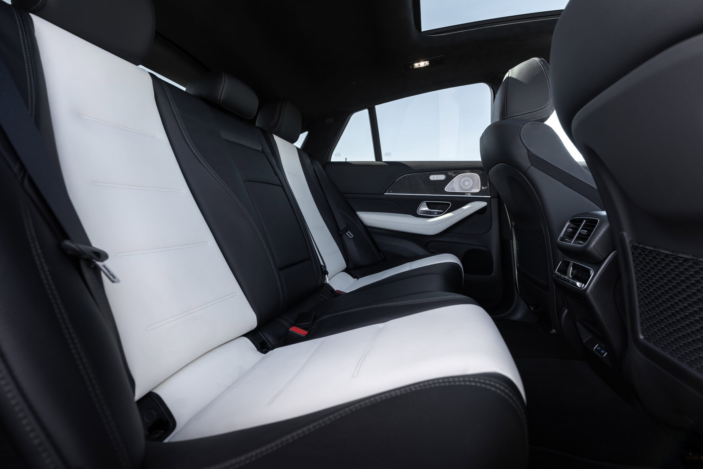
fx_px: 312
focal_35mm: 16
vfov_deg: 73.7
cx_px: 352
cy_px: 234
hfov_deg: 96.7
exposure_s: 1/60
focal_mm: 16
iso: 100
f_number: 5
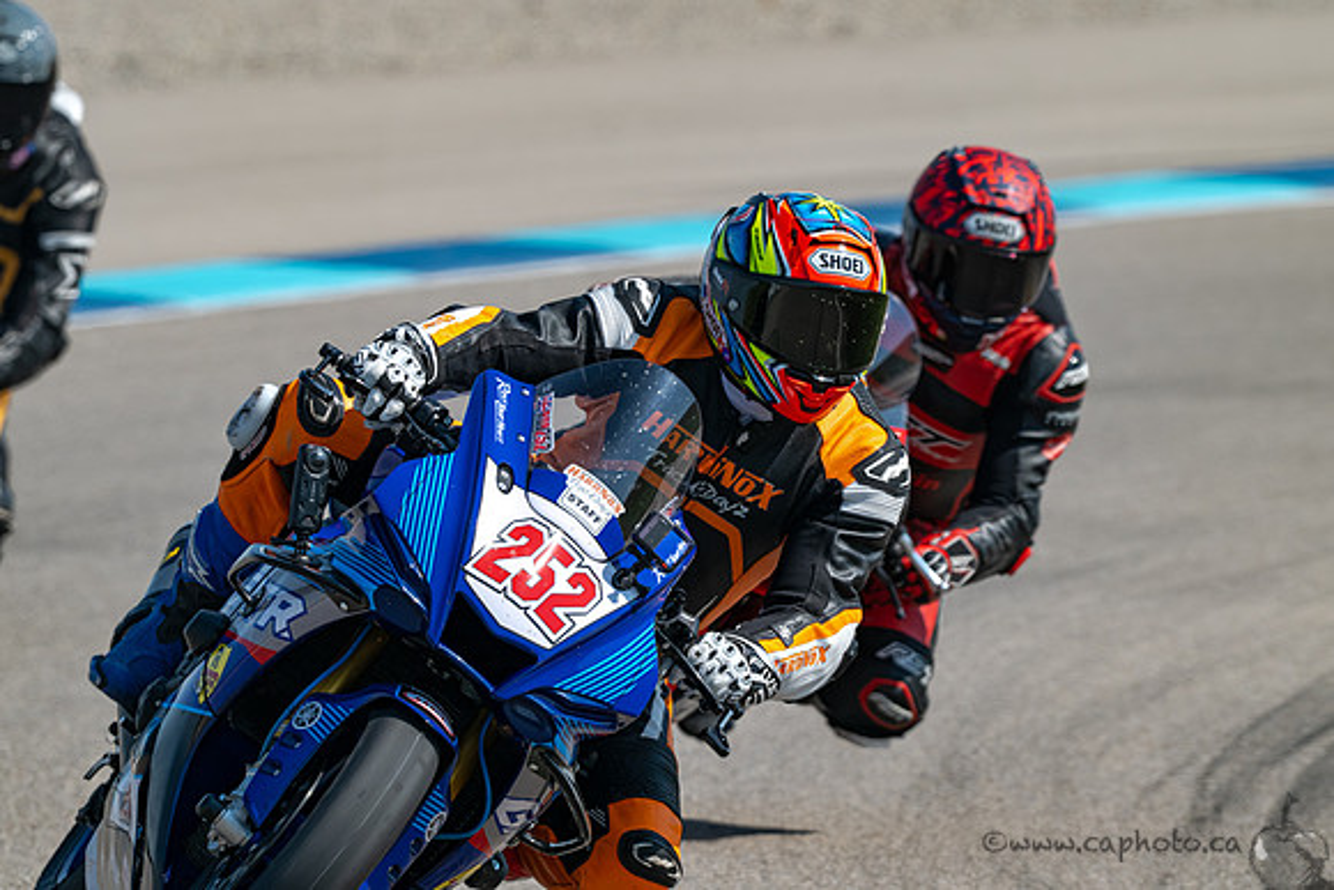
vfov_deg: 2.3
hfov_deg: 3.4
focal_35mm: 600
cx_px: 667
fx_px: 22237
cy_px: 445
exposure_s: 1/1250
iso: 500
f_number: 11
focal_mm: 600
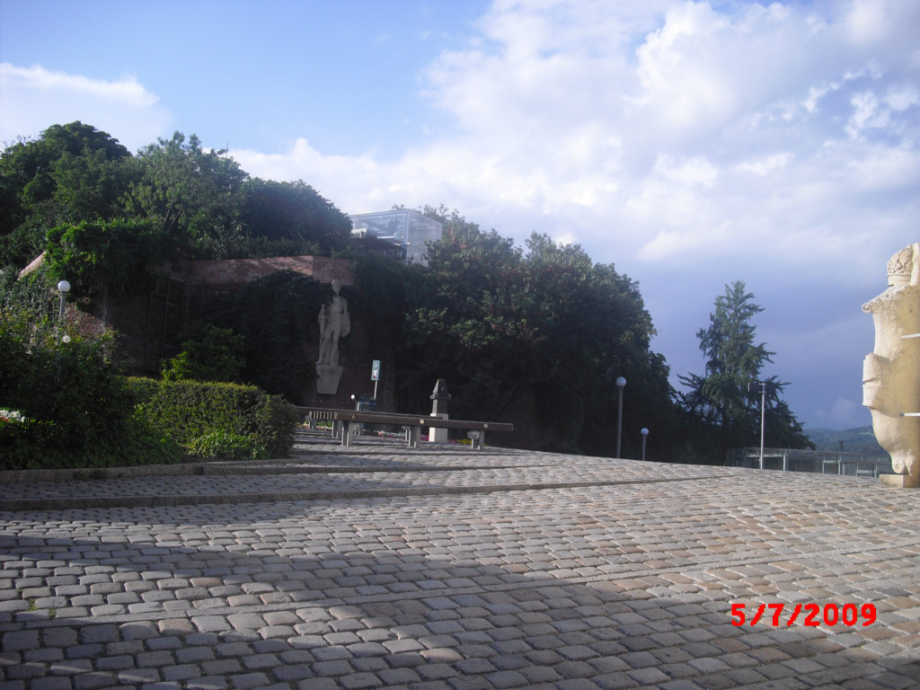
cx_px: 460
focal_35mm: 38
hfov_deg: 49.0
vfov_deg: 37.7
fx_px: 1010
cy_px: 345
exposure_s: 1/800
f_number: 2.8
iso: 64
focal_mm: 6.2
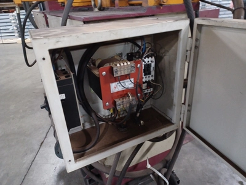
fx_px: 178
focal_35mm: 25
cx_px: 123
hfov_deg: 69.4
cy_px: 92
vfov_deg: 54.9
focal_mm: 4.6
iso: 1600
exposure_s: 1/16.7
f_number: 1.8
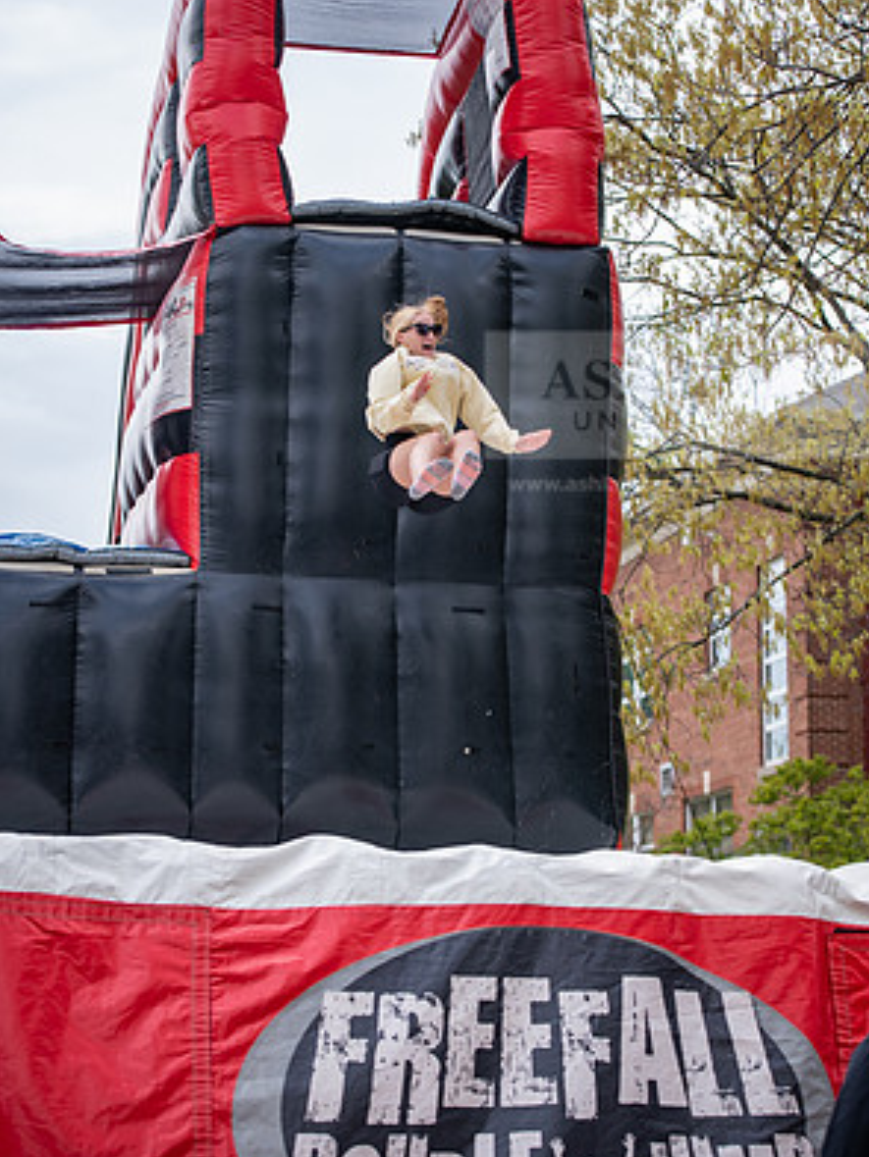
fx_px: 2576
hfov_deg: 19.1
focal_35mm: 77
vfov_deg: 25.3
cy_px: 515
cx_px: 439
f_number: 3.5
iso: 100
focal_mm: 70
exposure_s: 1/640
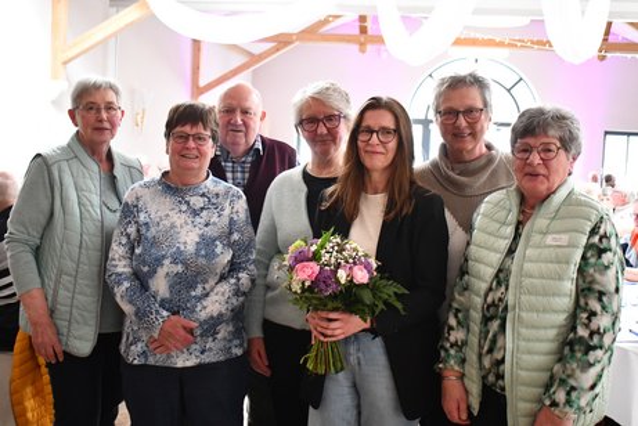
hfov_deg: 42.7
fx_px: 816
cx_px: 319
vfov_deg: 29.3
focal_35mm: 46
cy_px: 213
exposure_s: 1/60
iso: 4000
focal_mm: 31
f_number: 4.2
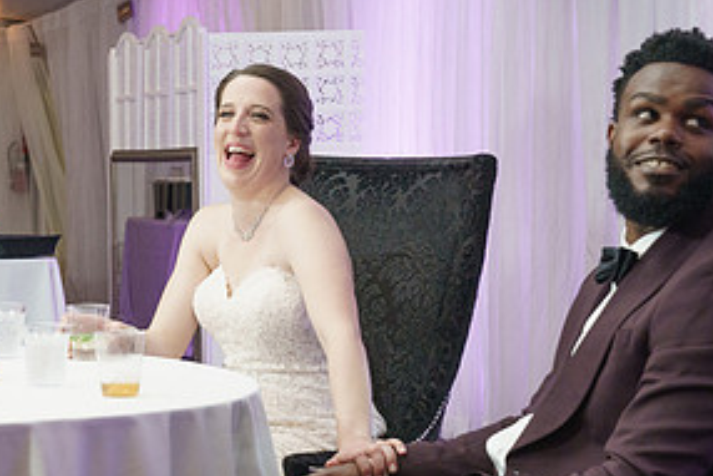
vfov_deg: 12.8
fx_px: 2120
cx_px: 199
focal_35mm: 107
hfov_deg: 19.0
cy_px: 273
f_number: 5.6
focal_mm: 52
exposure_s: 1/100
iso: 2000
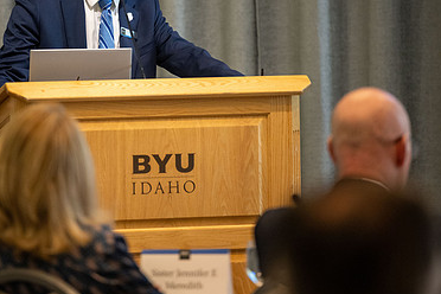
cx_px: 147
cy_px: 76
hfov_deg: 6.6
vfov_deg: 4.4
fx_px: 3822
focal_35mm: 312
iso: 2500
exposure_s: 1/200
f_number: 2.8
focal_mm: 200
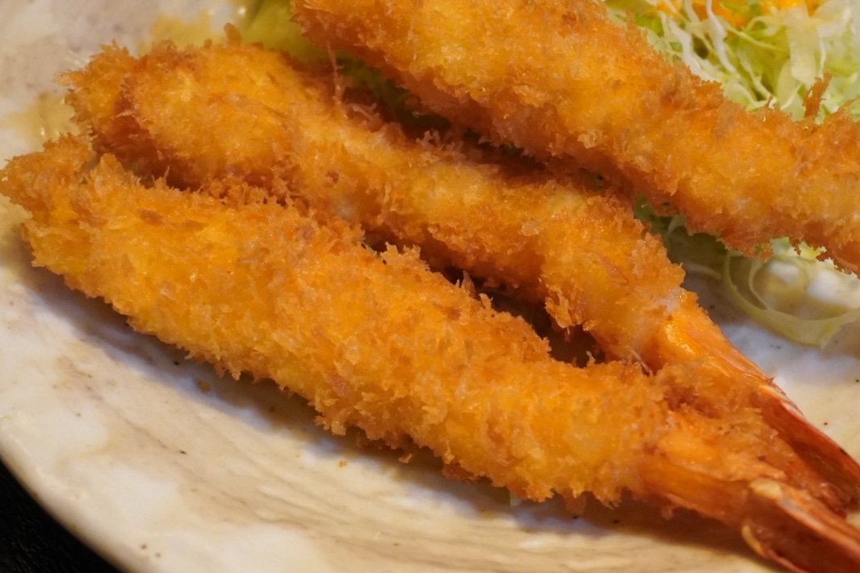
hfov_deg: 26.2
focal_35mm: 77
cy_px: 144
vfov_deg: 17.6
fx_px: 1839
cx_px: 573
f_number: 5
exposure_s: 1/60
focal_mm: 34
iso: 2500
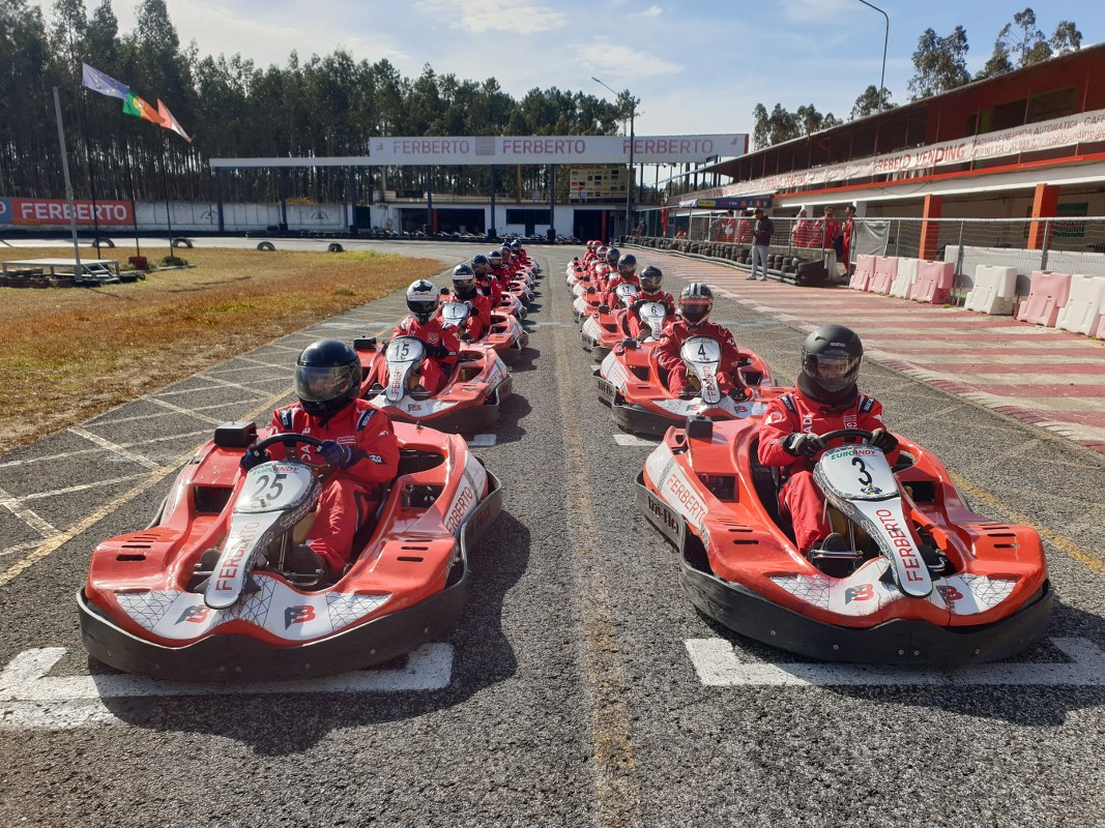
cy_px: 414
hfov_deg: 67.3
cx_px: 552
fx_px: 830
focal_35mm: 26
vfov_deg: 53.1
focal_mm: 4.3
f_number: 2.4
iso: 50
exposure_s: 1/1808
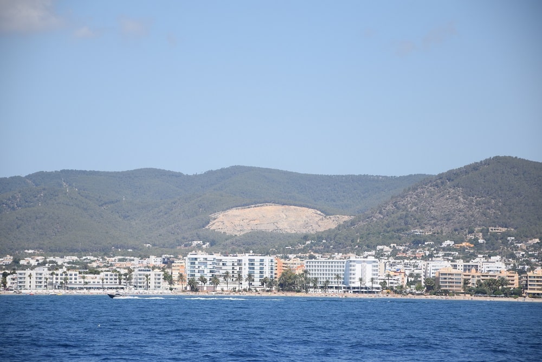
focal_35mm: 158
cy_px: 181
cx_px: 271
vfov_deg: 8.7
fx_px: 2371
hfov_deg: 13.0
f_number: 7.1
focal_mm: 105
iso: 200
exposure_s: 1/800
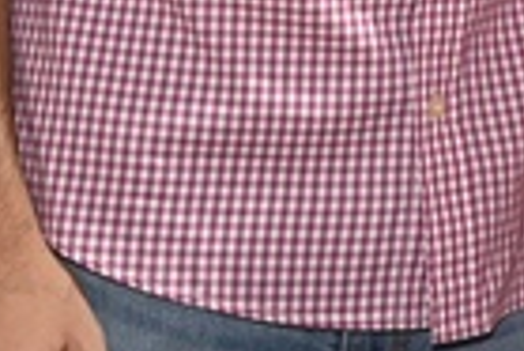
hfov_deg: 7.5
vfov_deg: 5.0
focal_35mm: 271
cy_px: -443
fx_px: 3949
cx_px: 686
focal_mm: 42
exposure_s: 1/60
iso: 1250
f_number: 4
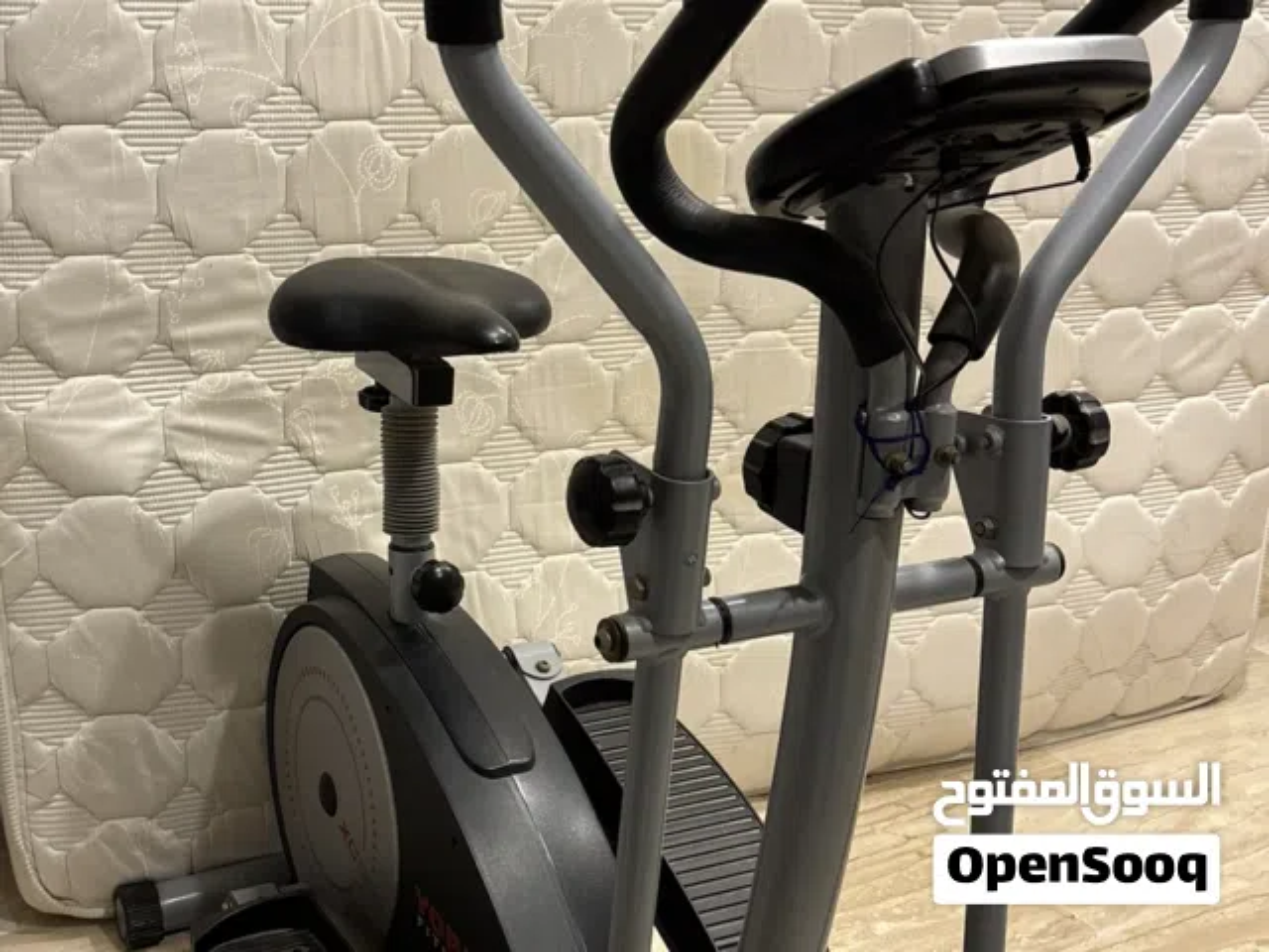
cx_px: 634
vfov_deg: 53.1
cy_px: 476
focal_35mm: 26
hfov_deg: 67.3
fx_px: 953
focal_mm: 5.96
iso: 250
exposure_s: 1/50
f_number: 1.6
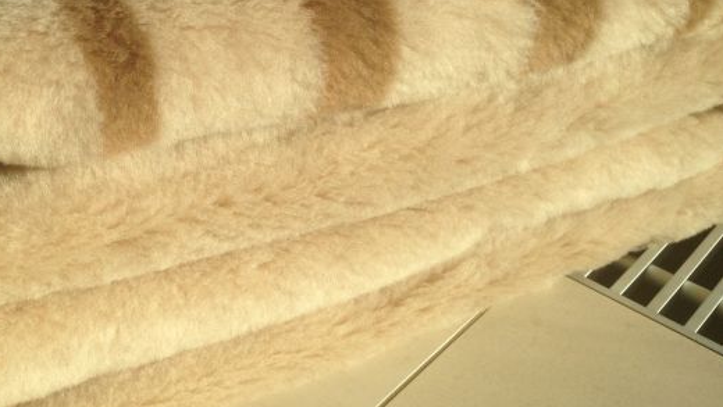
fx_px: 940
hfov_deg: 41.5
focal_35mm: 49
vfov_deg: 24.4
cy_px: 143
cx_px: 233
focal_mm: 4.13
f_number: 2.4
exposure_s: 1/1290
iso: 50
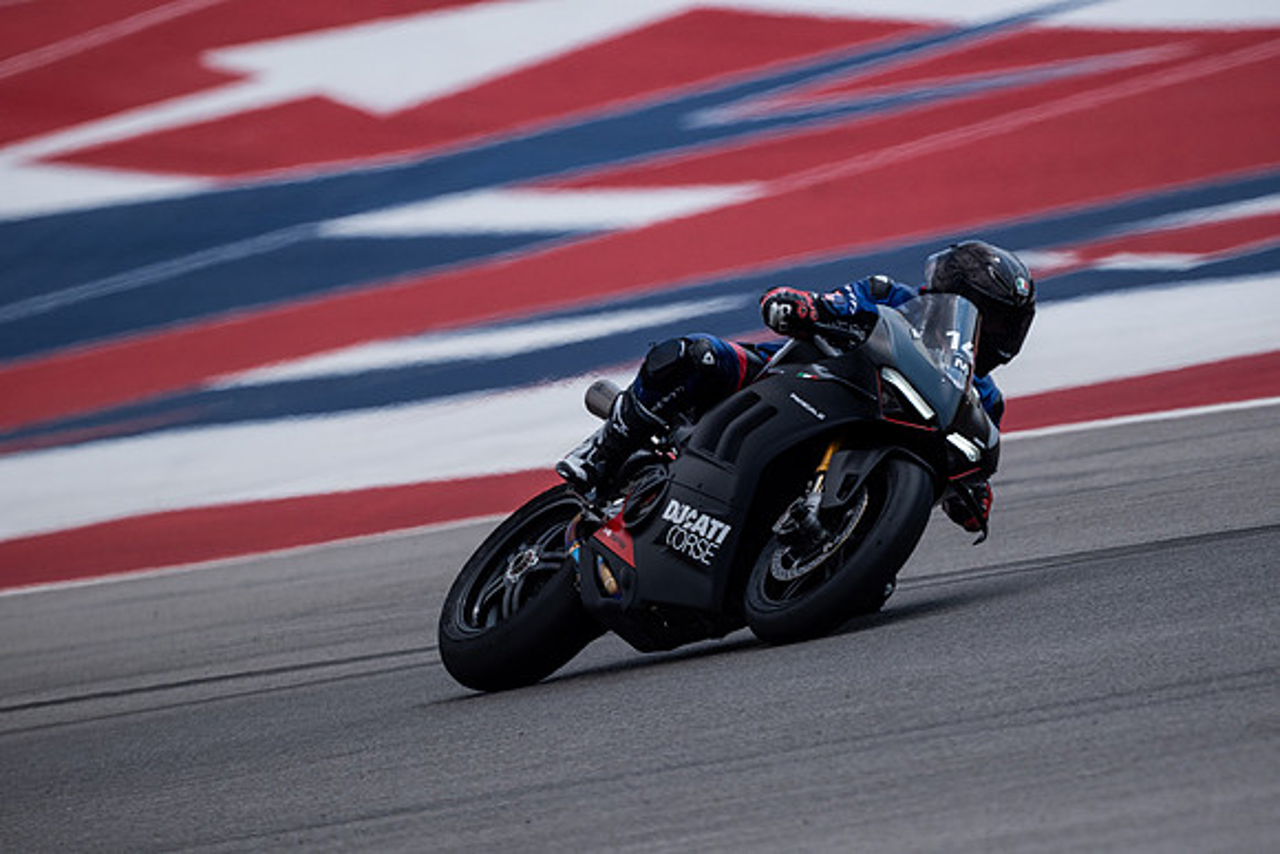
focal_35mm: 750
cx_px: 640
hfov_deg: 2.7
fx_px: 26672
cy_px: 427
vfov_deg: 1.8
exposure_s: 1/2500
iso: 320
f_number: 5.6
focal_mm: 500
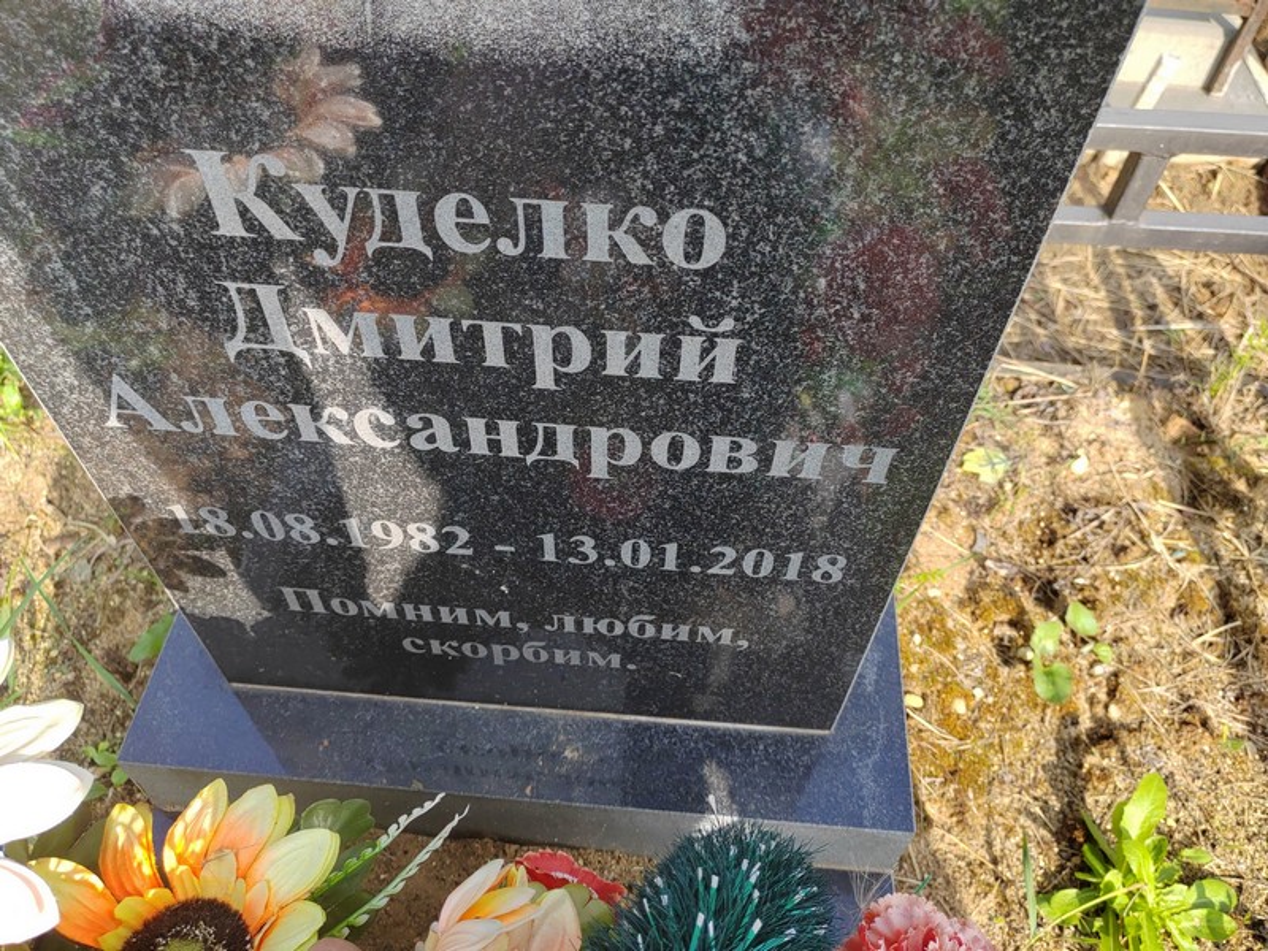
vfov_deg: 51.4
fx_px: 989
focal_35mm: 27
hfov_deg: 65.3
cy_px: 476
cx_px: 634
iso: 100
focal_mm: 5.52
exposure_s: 1/490
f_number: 1.9
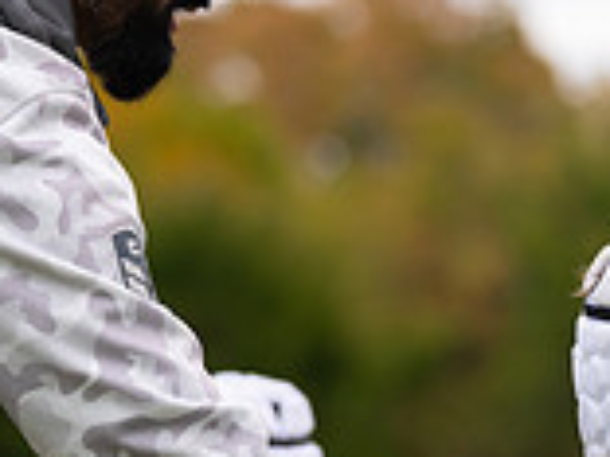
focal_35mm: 365
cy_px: 84
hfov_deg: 5.4
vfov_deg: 4.1
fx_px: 6432
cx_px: 47
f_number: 2.8
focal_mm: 102
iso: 400
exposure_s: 1/1250
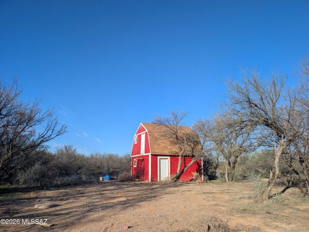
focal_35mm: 24
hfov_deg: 71.5
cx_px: 154
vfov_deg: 56.9
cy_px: 116
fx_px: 214
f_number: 1.68
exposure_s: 1/1241
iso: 20
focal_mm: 6.9
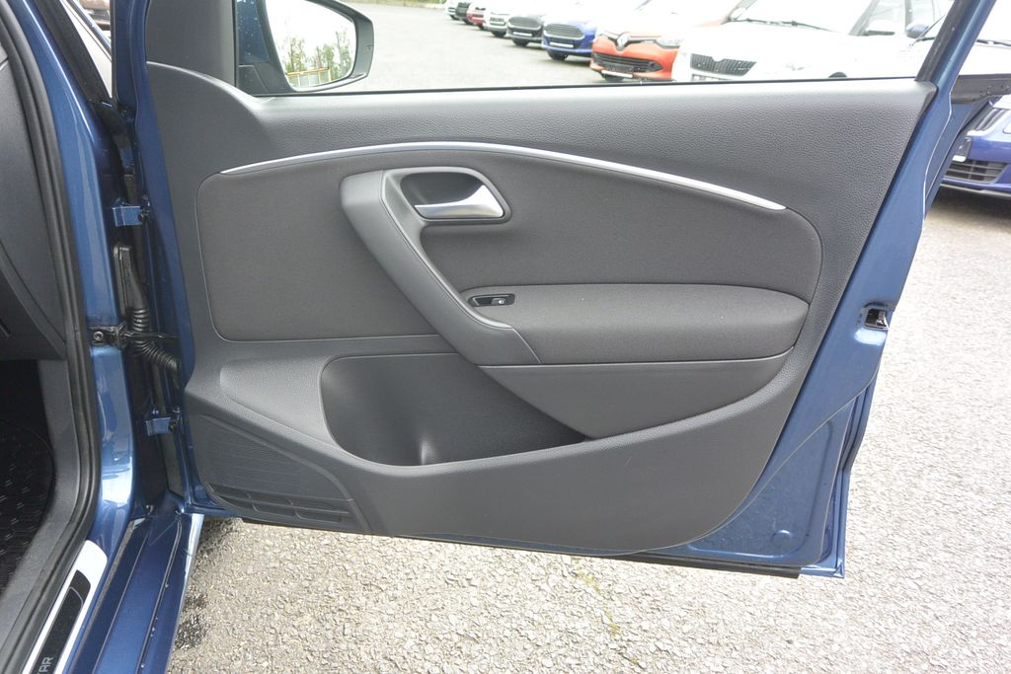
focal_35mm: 28
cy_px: 337
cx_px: 506
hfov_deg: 65.5
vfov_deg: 46.4
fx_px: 786
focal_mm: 10.7
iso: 200
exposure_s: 1/200
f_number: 3.5
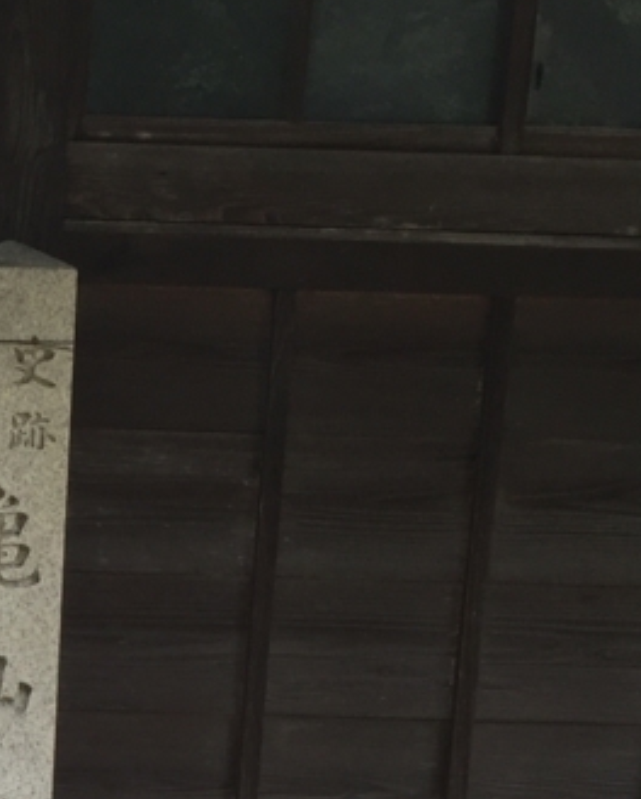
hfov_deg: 16.6
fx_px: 2083
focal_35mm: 88
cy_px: 821
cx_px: -170
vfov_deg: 20.9
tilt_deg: -13.8
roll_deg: -3.6
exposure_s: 1/377
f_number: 2.2
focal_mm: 4.15
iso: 32
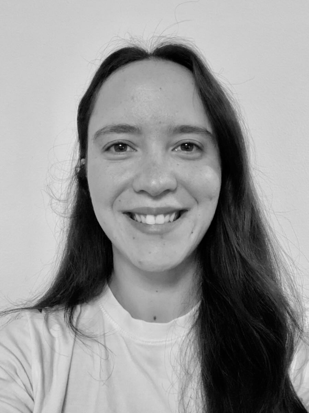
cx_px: 154
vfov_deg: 56.8
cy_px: 206
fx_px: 381
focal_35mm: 32
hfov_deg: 44.2
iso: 320
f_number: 2.2
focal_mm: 2.87
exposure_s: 1/33
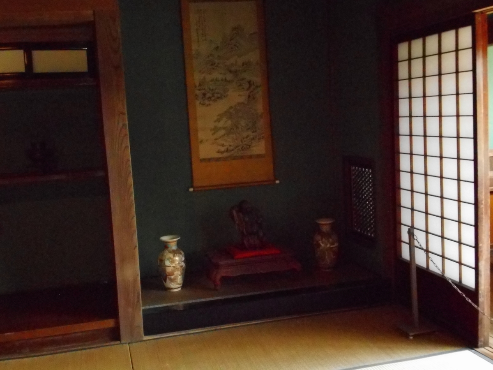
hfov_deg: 42.9
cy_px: 185
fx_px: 627
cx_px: 246
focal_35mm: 44
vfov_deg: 32.9
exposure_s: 1/30
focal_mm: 7.9
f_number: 4.7
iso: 1600
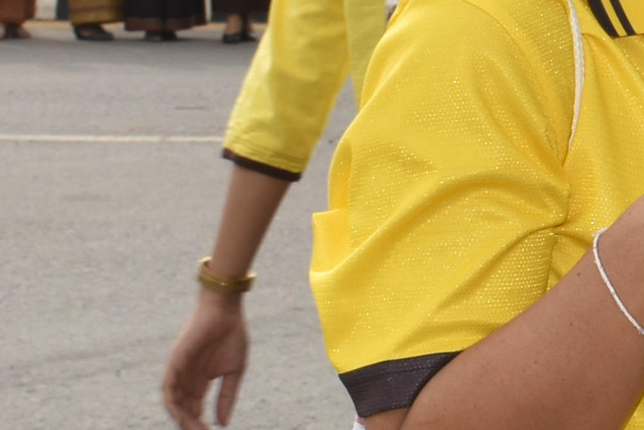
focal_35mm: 216
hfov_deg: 9.2
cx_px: 1071
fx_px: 3864
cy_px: -42
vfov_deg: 6.3
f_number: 9
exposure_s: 1/200
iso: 100
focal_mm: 24
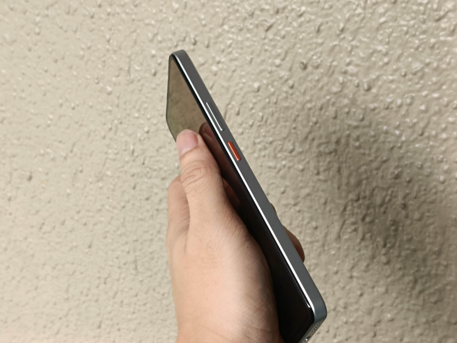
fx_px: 687
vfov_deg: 28.0
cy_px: 172
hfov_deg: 36.8
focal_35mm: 52
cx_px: 228
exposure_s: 1/60
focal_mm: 4.84
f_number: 1.88
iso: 80
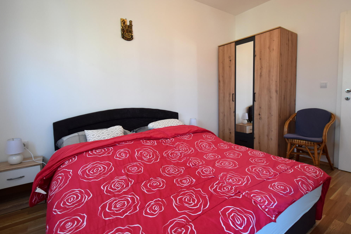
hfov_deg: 89.8
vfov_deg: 67.1
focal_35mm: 18
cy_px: 103
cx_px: 191
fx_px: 175
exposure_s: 1/80
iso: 220
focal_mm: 10
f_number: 3.5
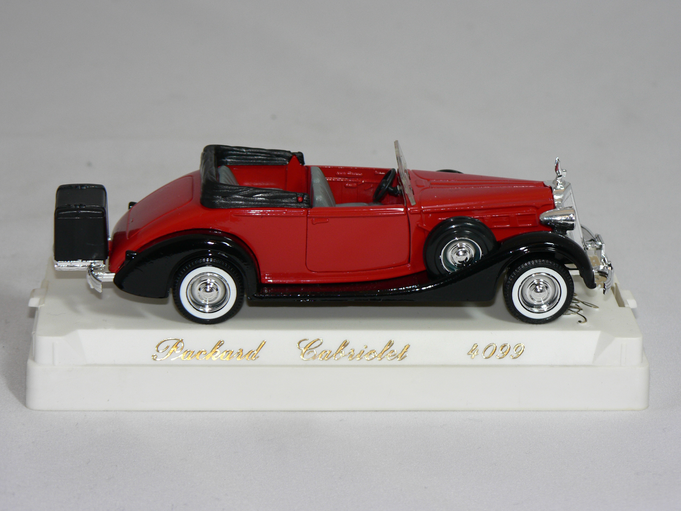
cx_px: 340
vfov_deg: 12.5
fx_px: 2341
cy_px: 256
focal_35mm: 119
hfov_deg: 16.6
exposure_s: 1/60
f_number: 3.2
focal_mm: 19.9
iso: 80
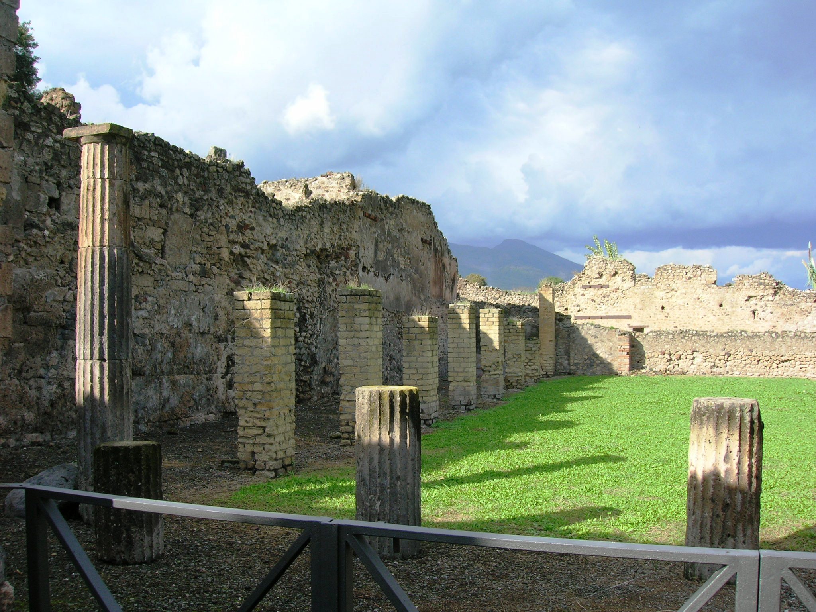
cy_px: 306
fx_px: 801
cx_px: 408
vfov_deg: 41.8
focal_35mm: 34
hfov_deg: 54.0
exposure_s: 1/156
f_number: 4.9
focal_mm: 5.7
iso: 50
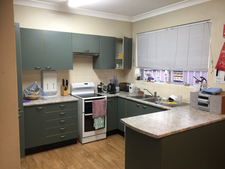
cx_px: 112
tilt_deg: -6.9
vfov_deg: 48.2
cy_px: 84
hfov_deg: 61.7
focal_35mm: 29
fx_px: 188
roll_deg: -2.2
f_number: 2.2
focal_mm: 4.15
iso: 50
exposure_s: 1/17
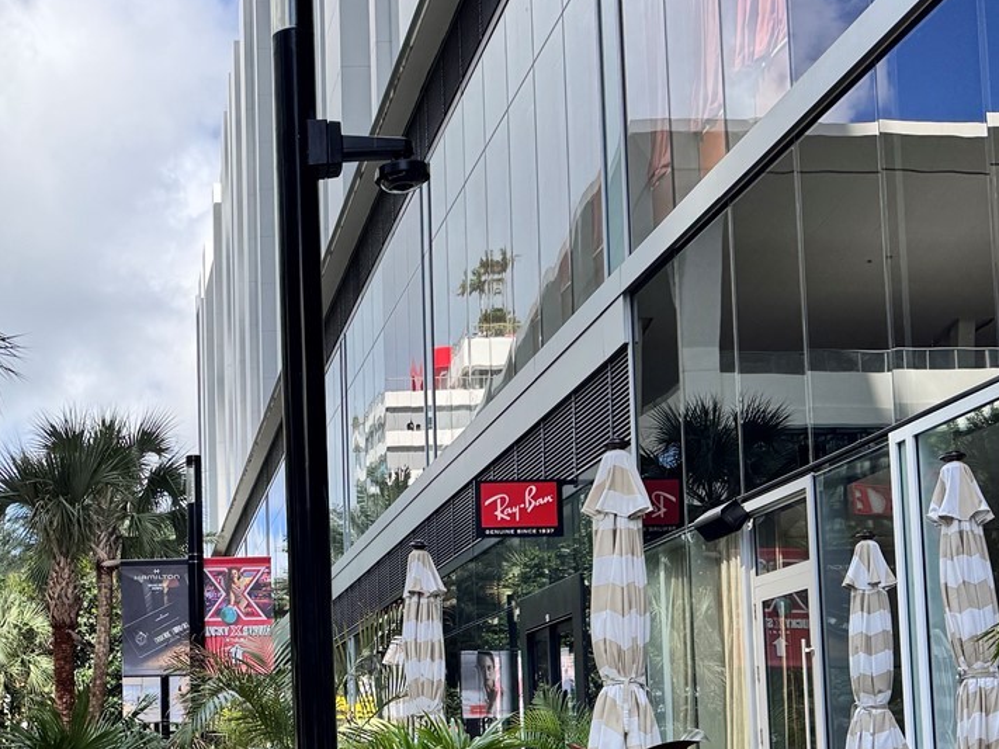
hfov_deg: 34.1
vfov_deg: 26.4
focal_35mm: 54
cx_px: 156
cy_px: 631
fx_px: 1558
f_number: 1.78
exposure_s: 1/1366
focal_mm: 6.76
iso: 80
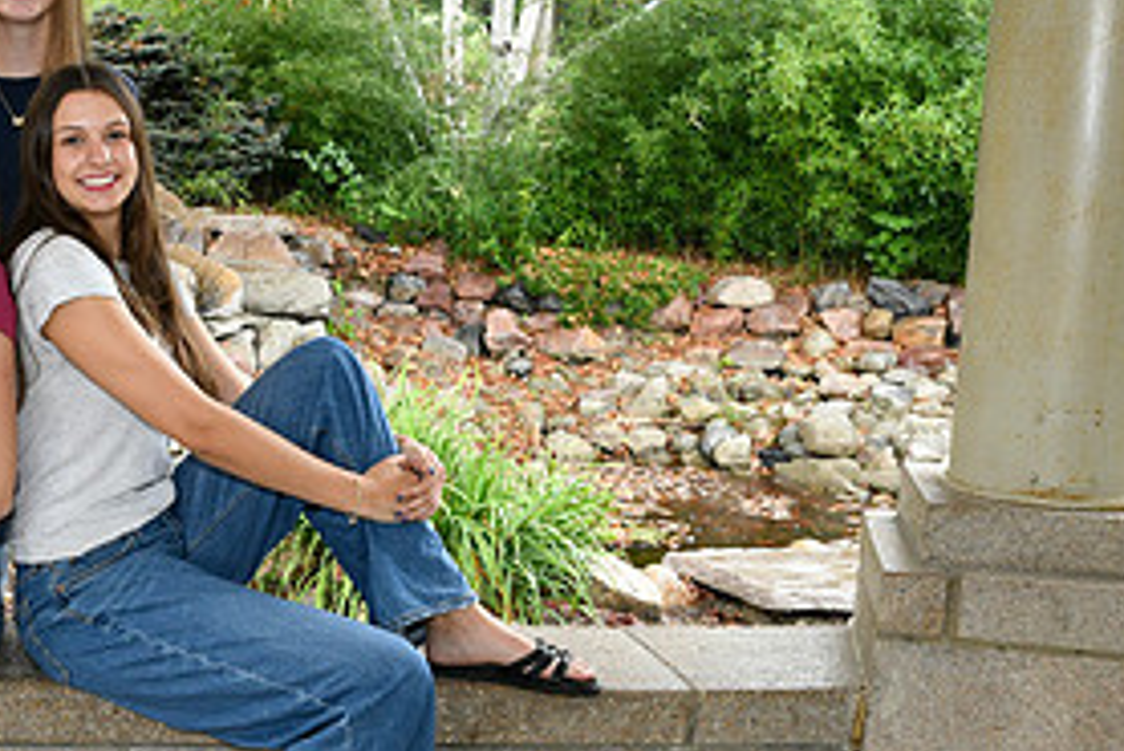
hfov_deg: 29.5
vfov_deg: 20.9
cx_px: 77
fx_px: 2030
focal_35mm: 65
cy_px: 473
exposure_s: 1/60
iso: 1600
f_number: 8
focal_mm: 31
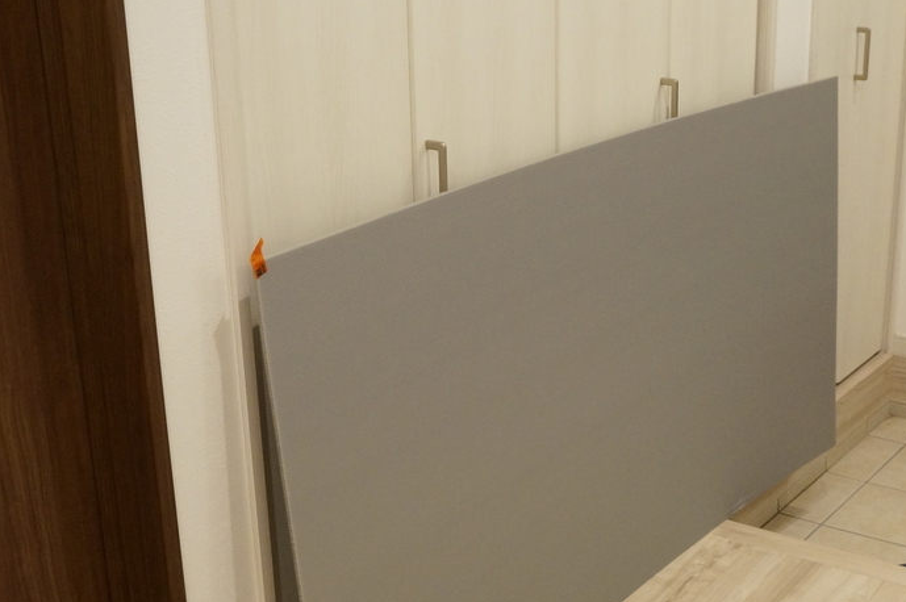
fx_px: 1380
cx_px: 609
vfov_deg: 24.5
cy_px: 384
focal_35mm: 55
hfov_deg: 36.0
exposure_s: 1/60
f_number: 4
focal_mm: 21
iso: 1600
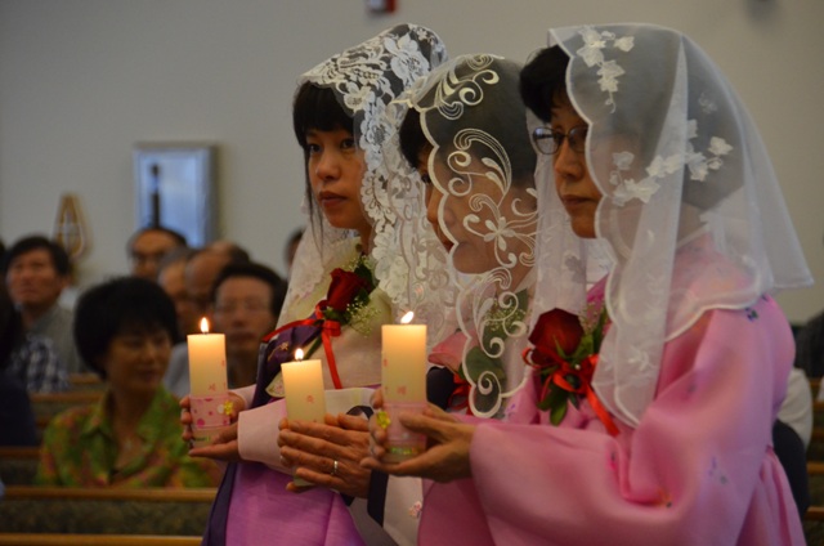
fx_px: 4626
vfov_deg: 6.8
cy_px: 273
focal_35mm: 202
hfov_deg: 10.2
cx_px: 412
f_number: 5.6
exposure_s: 1/100
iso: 1600
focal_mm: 135
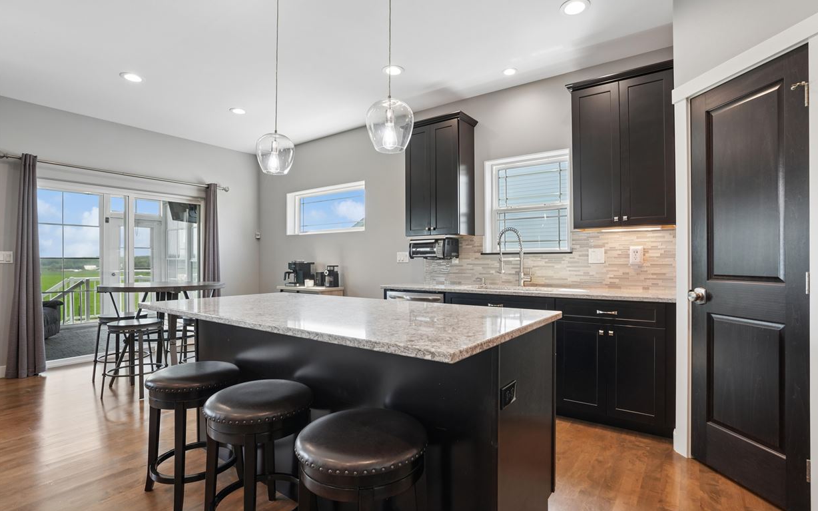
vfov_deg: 68.0
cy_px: 257
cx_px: 423
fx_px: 379
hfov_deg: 94.3
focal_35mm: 17
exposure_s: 1/30
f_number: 9
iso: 640
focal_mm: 16
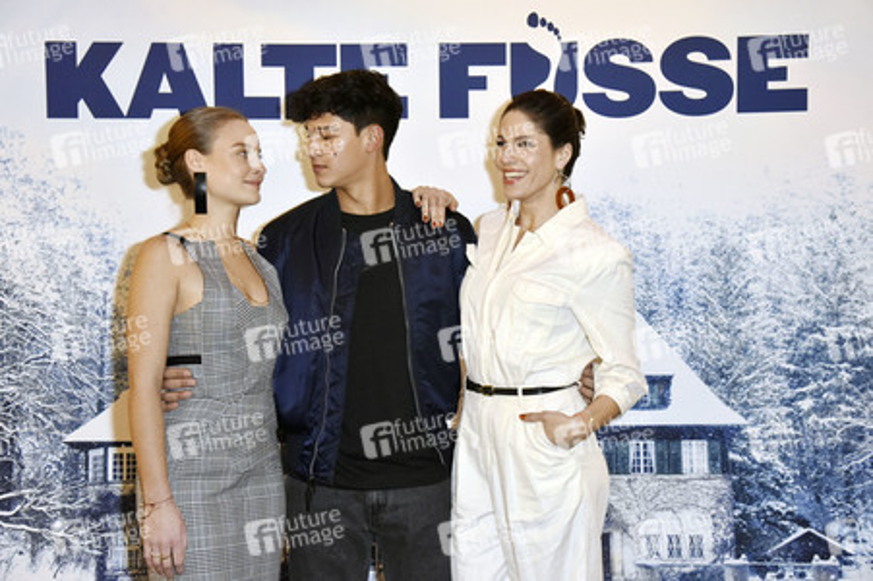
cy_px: 290
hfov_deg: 38.2
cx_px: 436
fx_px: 1260
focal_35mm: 52
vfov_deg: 26.0
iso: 5000
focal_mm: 52
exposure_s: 1/80
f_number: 5.6
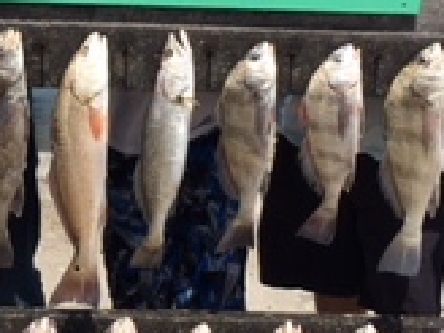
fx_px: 1449
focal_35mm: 113
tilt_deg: -8.0
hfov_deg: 17.1
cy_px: 125
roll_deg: +0.8
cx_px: 16
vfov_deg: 13.1
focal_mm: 4.15
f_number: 2.2
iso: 25
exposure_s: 1/2331
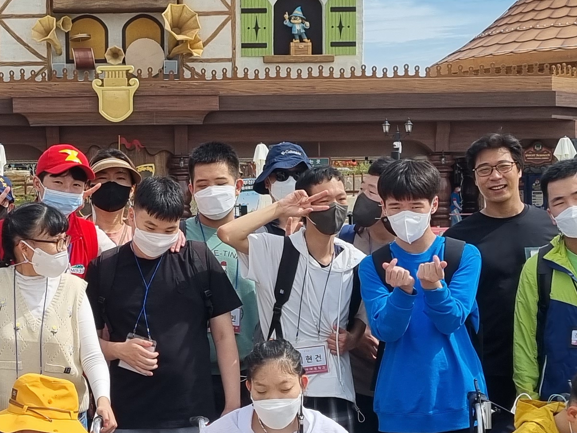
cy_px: 239
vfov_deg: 16.8
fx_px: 1467
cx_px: 123
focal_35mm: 88
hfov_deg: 22.0
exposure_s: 1/4368
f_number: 1.8
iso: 50
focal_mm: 5.4
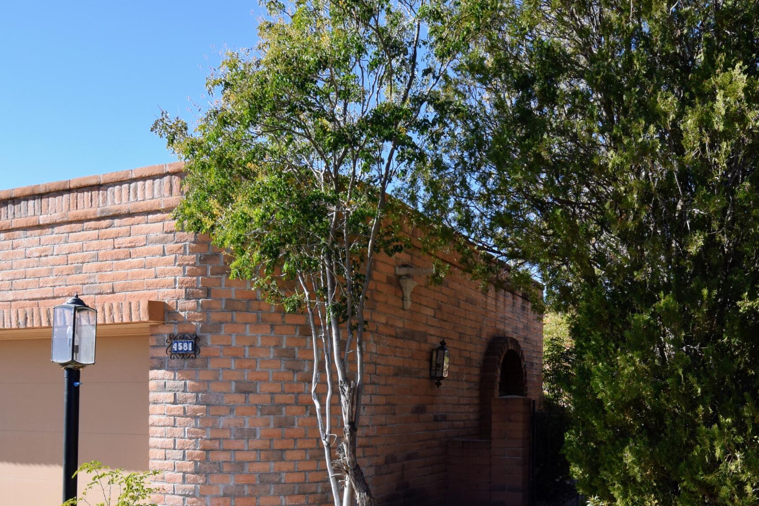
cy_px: 418
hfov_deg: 55.8
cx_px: 429
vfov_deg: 37.4
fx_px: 714
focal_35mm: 34
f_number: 10
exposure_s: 1/400
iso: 400
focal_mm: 13
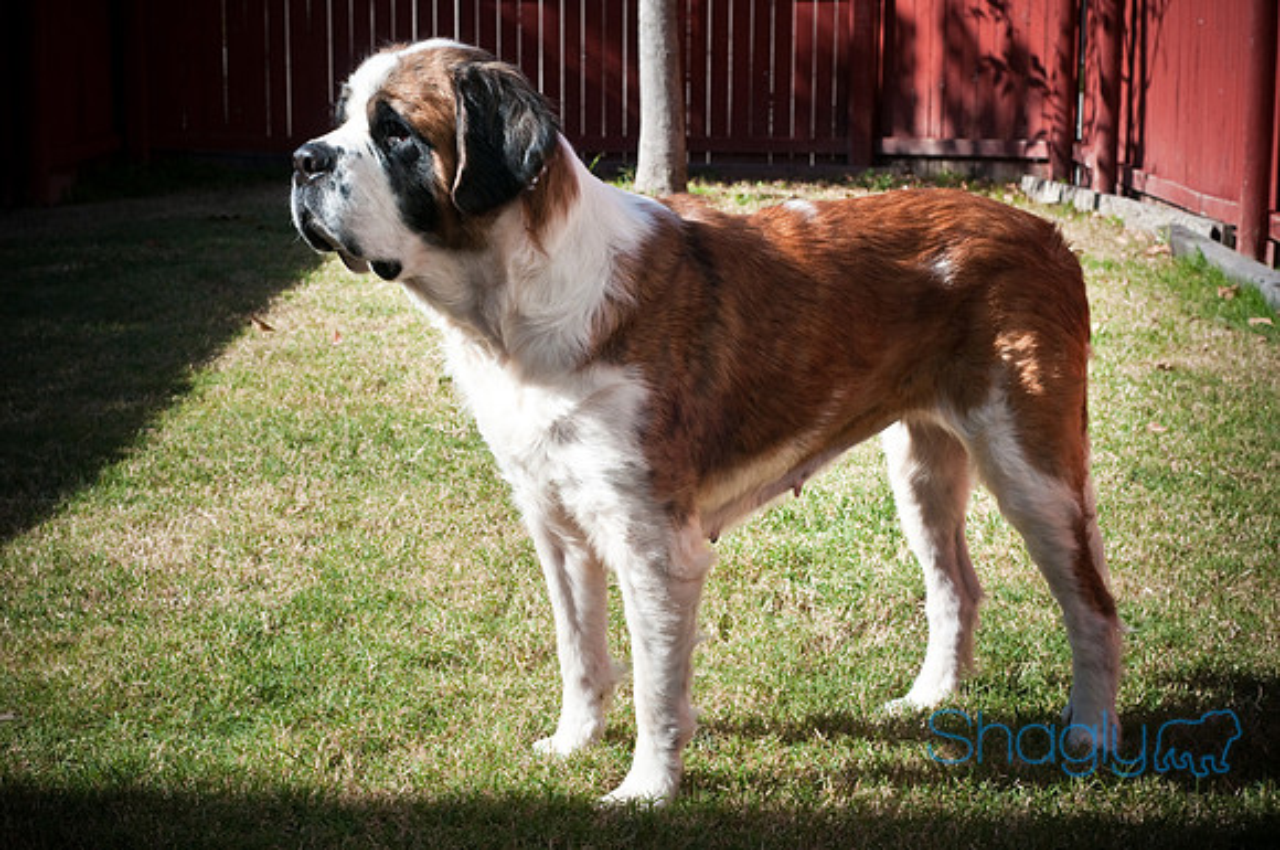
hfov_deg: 27.0
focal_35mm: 75
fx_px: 2663
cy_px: 425
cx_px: 640
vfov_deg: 18.1
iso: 200
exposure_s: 1/400
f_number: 10
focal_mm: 50
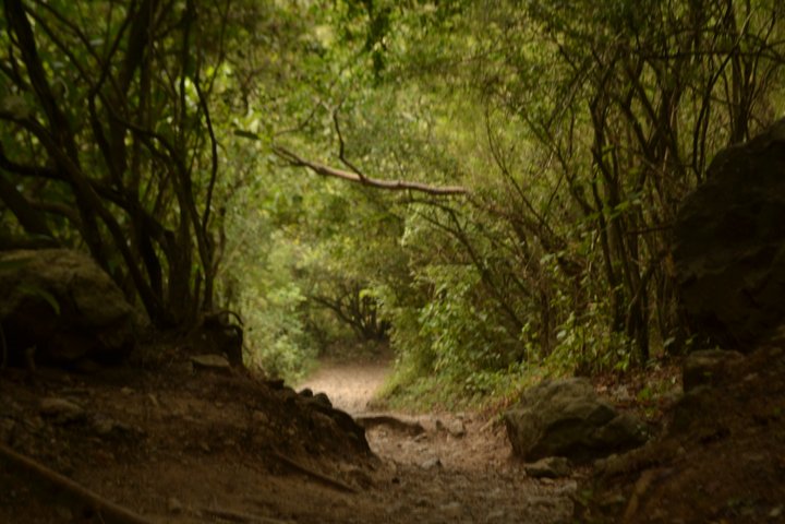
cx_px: 392
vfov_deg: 18.2
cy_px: 262
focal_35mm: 75
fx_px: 1635
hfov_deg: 27.0
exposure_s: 1/20
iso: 100
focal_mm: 50
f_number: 5.6
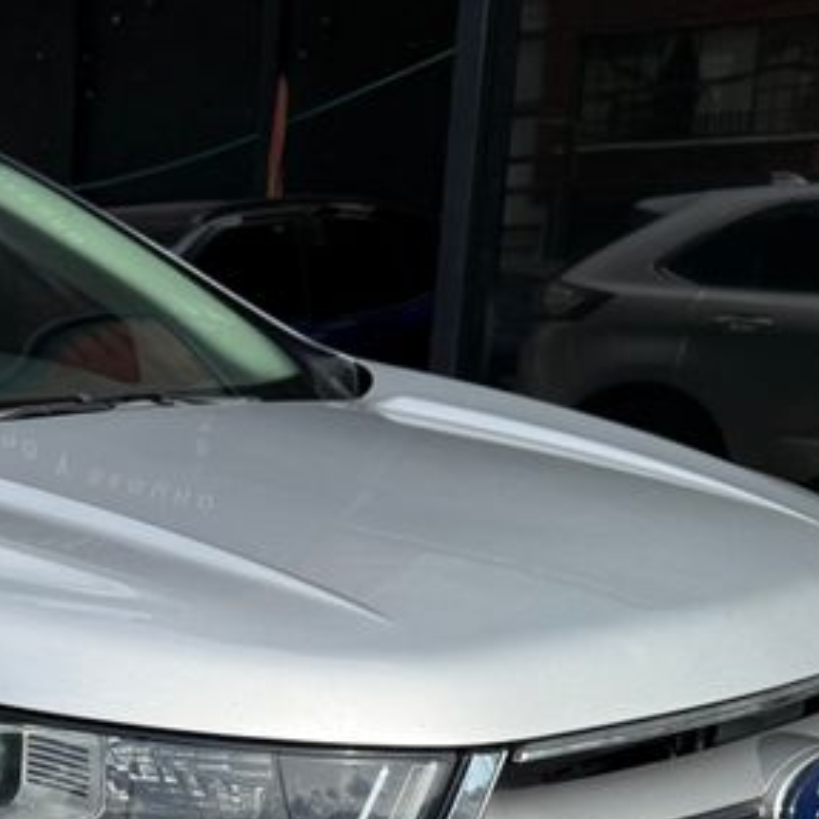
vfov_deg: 23.3
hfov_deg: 22.5
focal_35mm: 71
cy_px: 816
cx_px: -146
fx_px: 1901
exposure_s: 1/5714
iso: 125
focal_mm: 6.76
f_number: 1.78
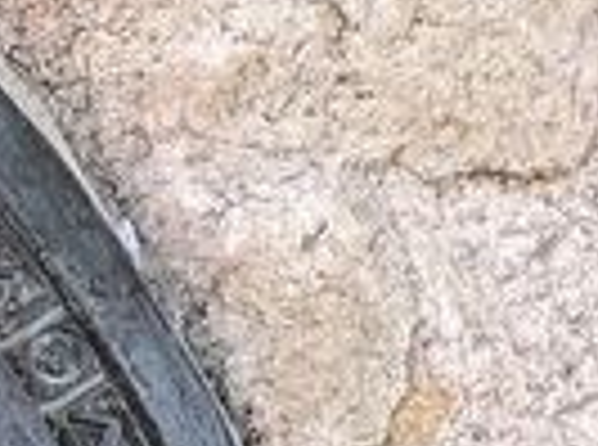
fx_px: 2808
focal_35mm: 163
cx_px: -1196
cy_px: 897
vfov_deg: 8.6
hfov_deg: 9.5
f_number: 1.73
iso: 391
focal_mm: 4.38
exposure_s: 1/60
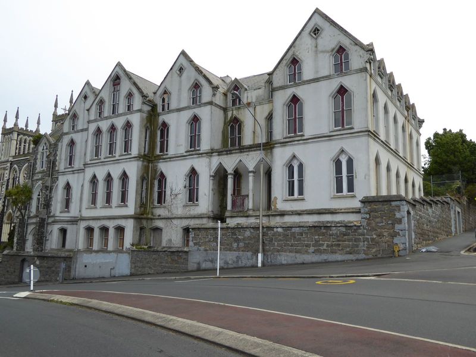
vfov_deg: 44.2
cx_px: 238
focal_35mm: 32
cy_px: 178
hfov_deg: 56.8
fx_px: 440
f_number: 3.5
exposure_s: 1/640
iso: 80
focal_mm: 5.4
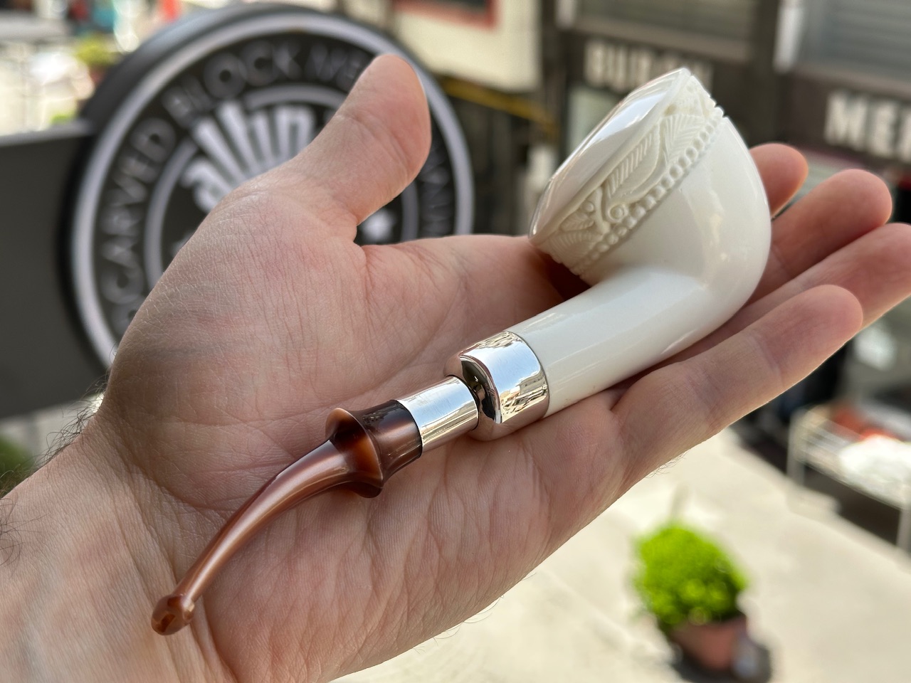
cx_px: 456
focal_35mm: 48
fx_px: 1263
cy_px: 342
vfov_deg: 30.3
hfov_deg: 39.7
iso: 64
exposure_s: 1/903
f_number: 1.78
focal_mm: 6.86
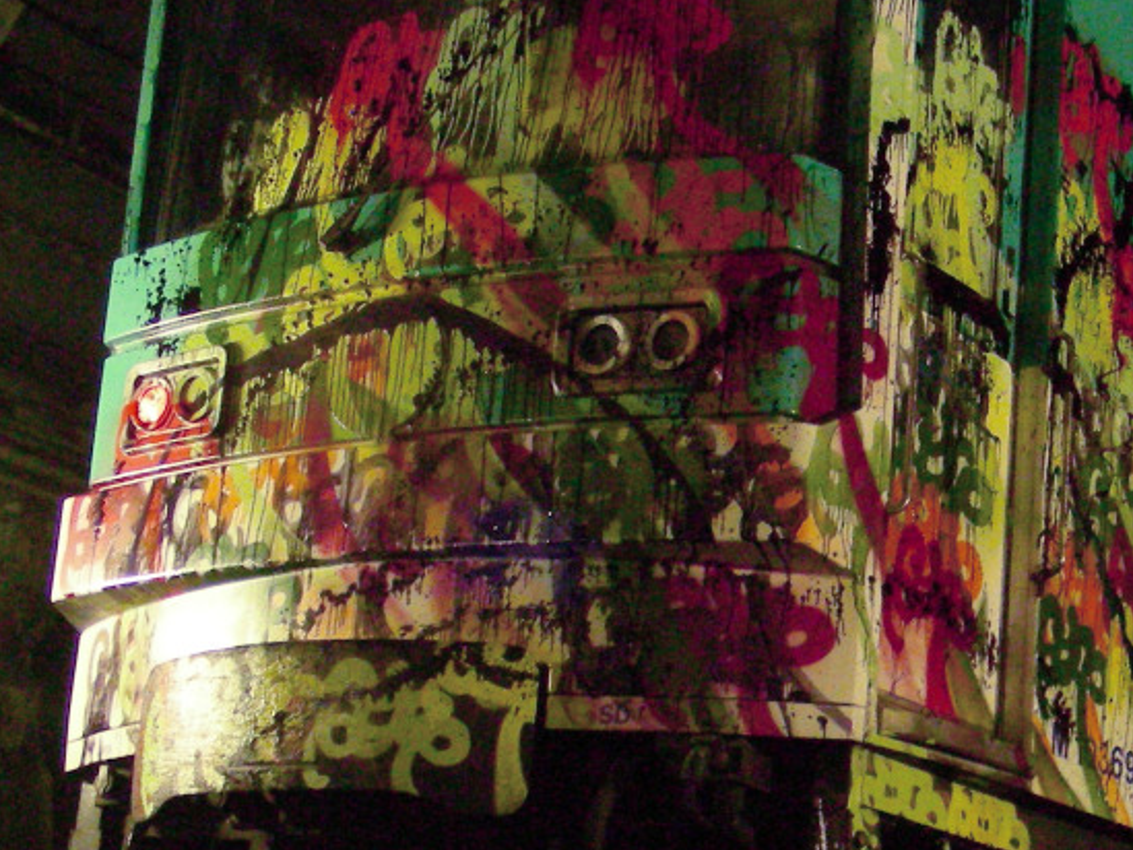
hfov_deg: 22.5
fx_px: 2717
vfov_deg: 17.7
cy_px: 580
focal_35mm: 83
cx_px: 1183
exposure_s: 2
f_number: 3.5
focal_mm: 6.3
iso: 400
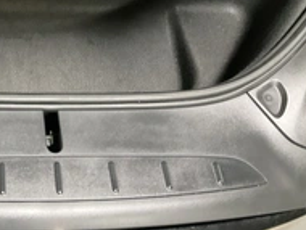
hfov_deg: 30.0
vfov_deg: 23.3
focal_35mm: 61
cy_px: 10
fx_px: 540
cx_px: 18
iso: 500
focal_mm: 3
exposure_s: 1/30
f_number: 1.8
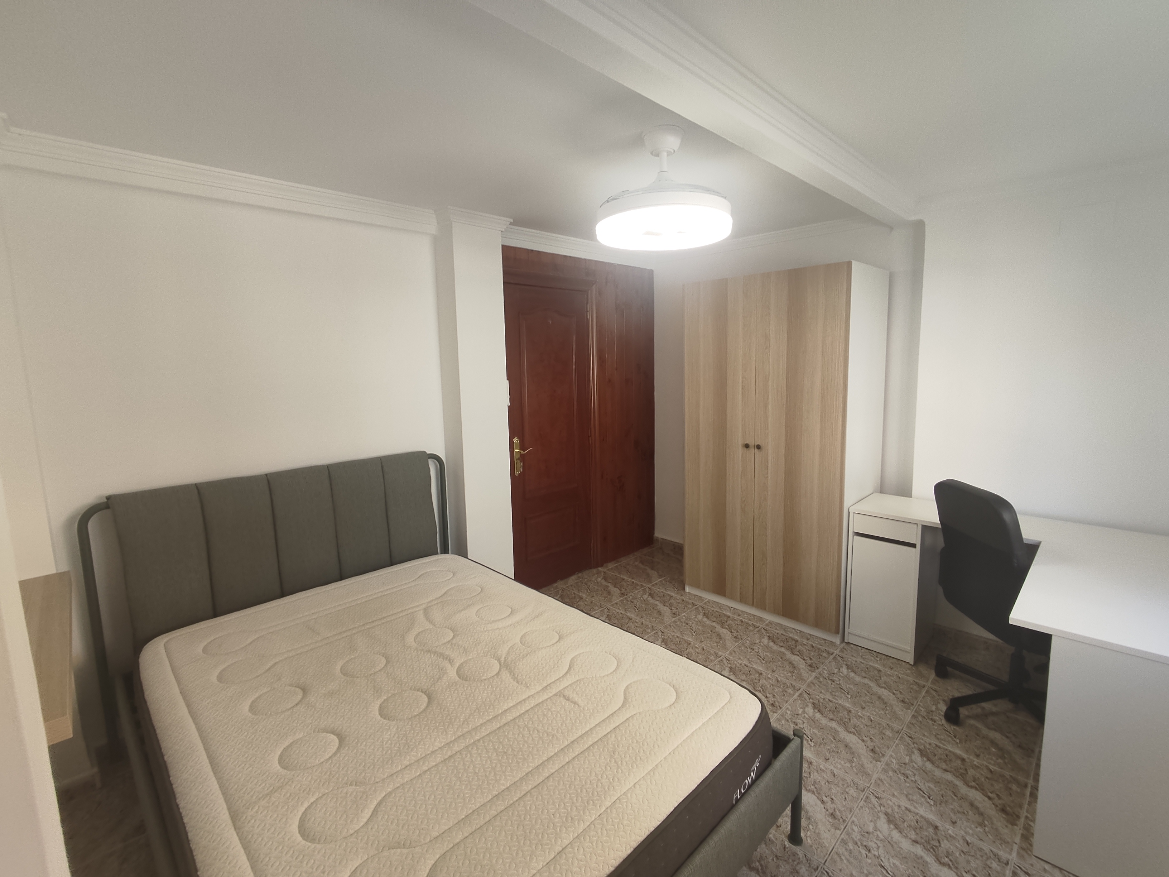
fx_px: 507
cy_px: 438
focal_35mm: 15
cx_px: 584
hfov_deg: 98.2
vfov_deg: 81.7
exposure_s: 1/50
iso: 54
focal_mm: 1.6
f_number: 2.2
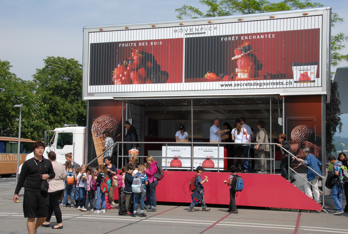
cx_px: 174
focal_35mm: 48
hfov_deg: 41.0
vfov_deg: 28.2
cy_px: 117
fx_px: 465
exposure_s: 1/100
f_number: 14
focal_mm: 32
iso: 125
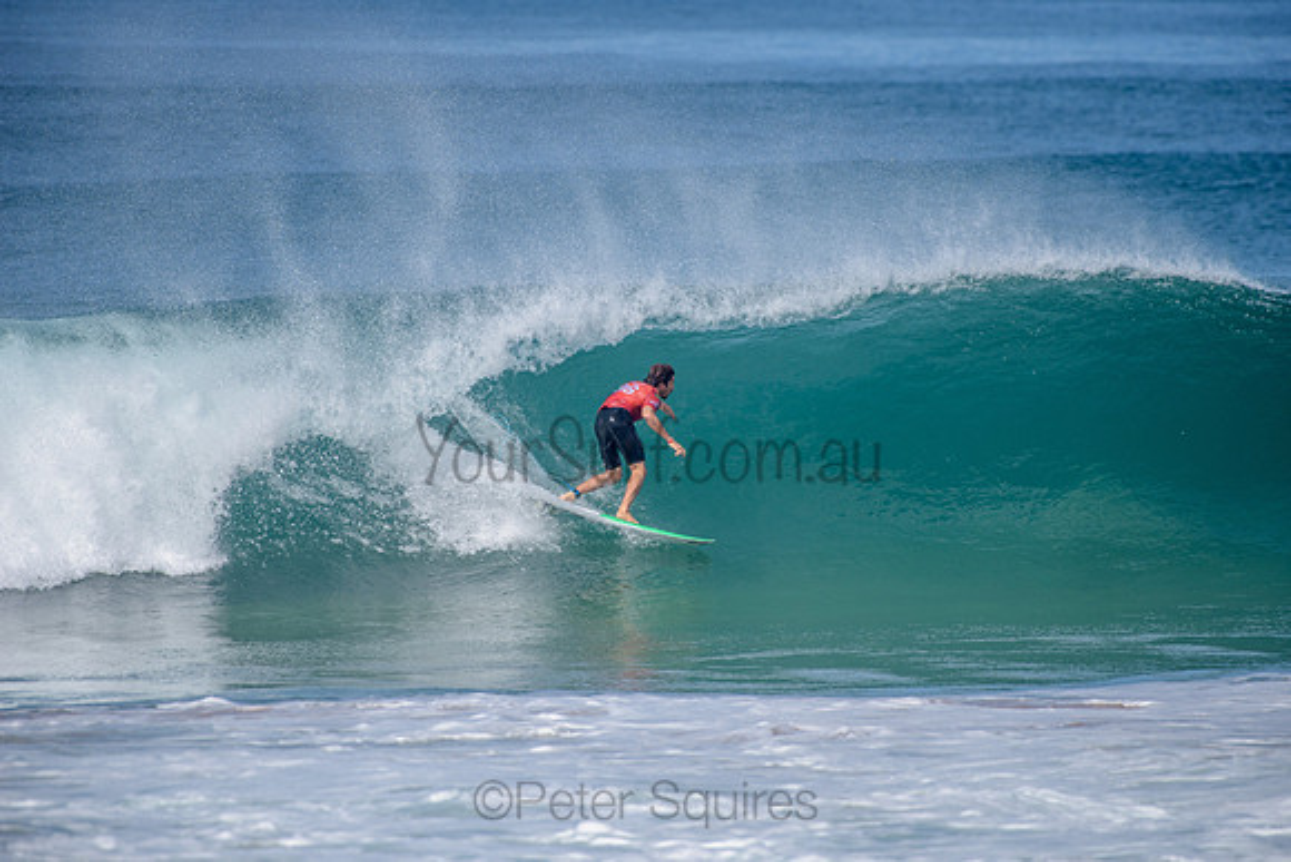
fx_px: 17934
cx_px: 646
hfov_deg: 4.1
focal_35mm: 500
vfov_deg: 2.8
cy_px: 431
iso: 160
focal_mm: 500
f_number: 5.6
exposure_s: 1/2000
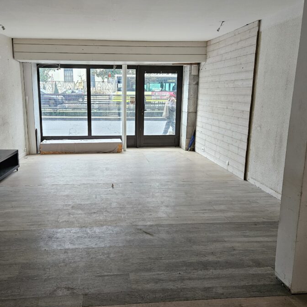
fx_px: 311
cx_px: 124
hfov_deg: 52.2
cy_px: 150
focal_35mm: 31
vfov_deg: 52.5
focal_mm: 5.4
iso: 800
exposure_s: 1/120
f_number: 1.8
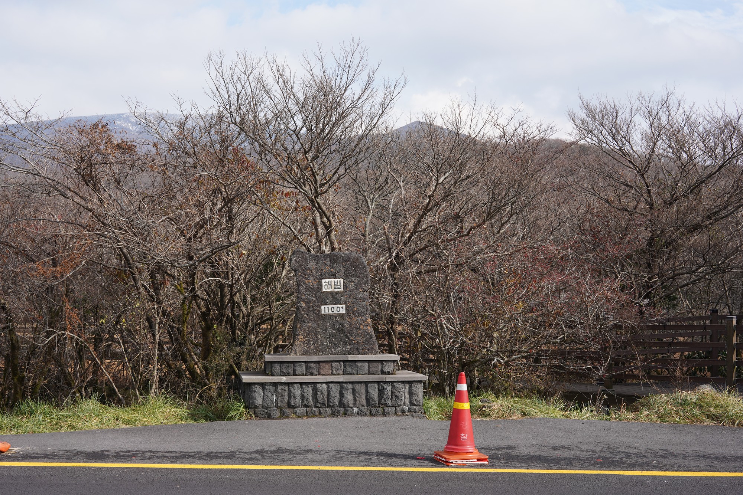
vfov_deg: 37.9
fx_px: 722
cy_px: 248
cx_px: 372
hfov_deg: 54.4
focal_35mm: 35
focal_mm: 35
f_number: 10
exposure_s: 1/100
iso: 100
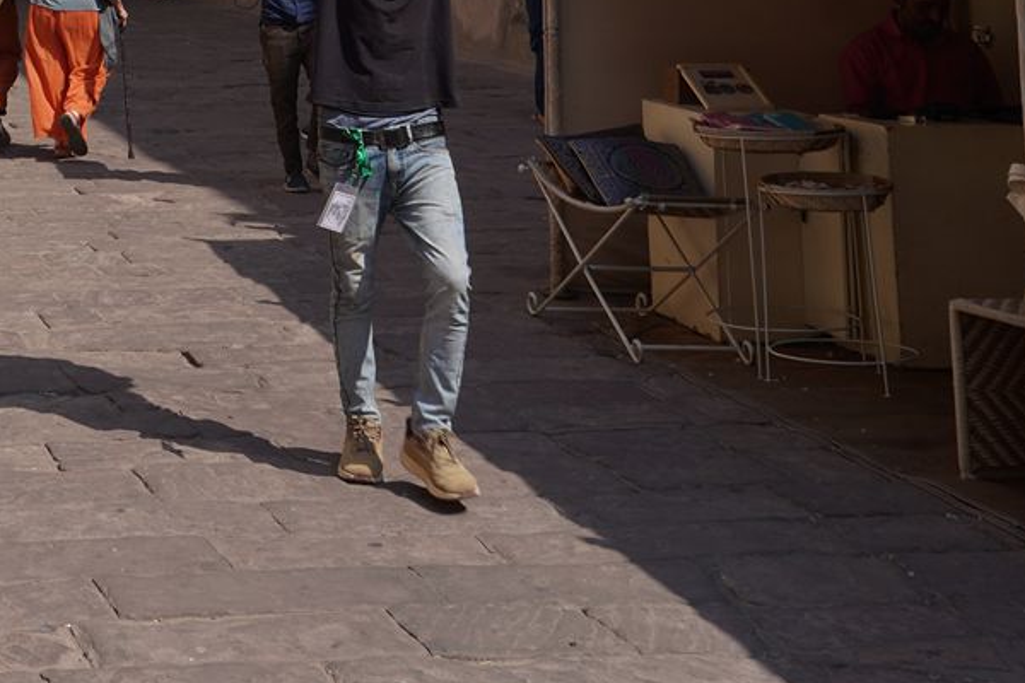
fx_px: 2278
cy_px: -386
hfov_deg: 23.0
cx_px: -248
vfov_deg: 15.5
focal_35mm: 80
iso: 100
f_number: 14
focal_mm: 24
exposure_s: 1/100
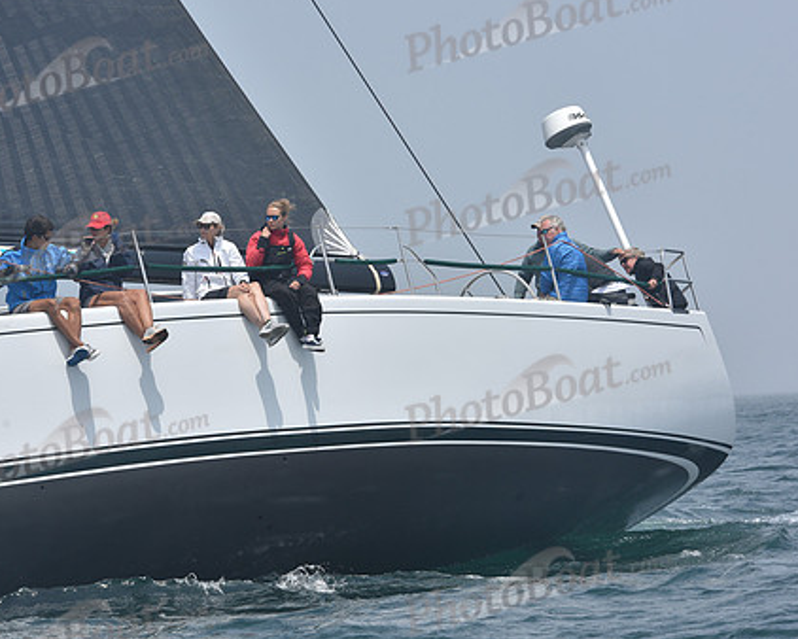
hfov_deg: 9.6
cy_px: 322
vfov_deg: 7.7
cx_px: 308
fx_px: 4726
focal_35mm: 200
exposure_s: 1/800
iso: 250
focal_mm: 155
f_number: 11
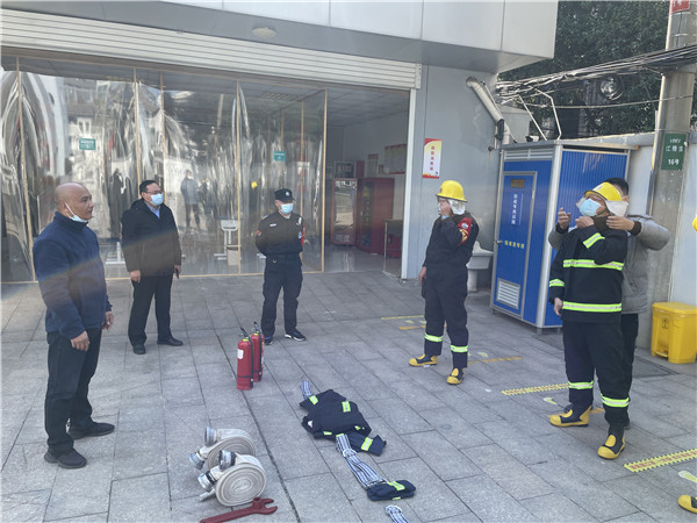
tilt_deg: -8.0
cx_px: 348
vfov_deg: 53.1
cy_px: 262
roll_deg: -1.3
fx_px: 524
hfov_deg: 67.3
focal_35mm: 26
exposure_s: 1/581
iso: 32
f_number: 1.6
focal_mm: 4.2
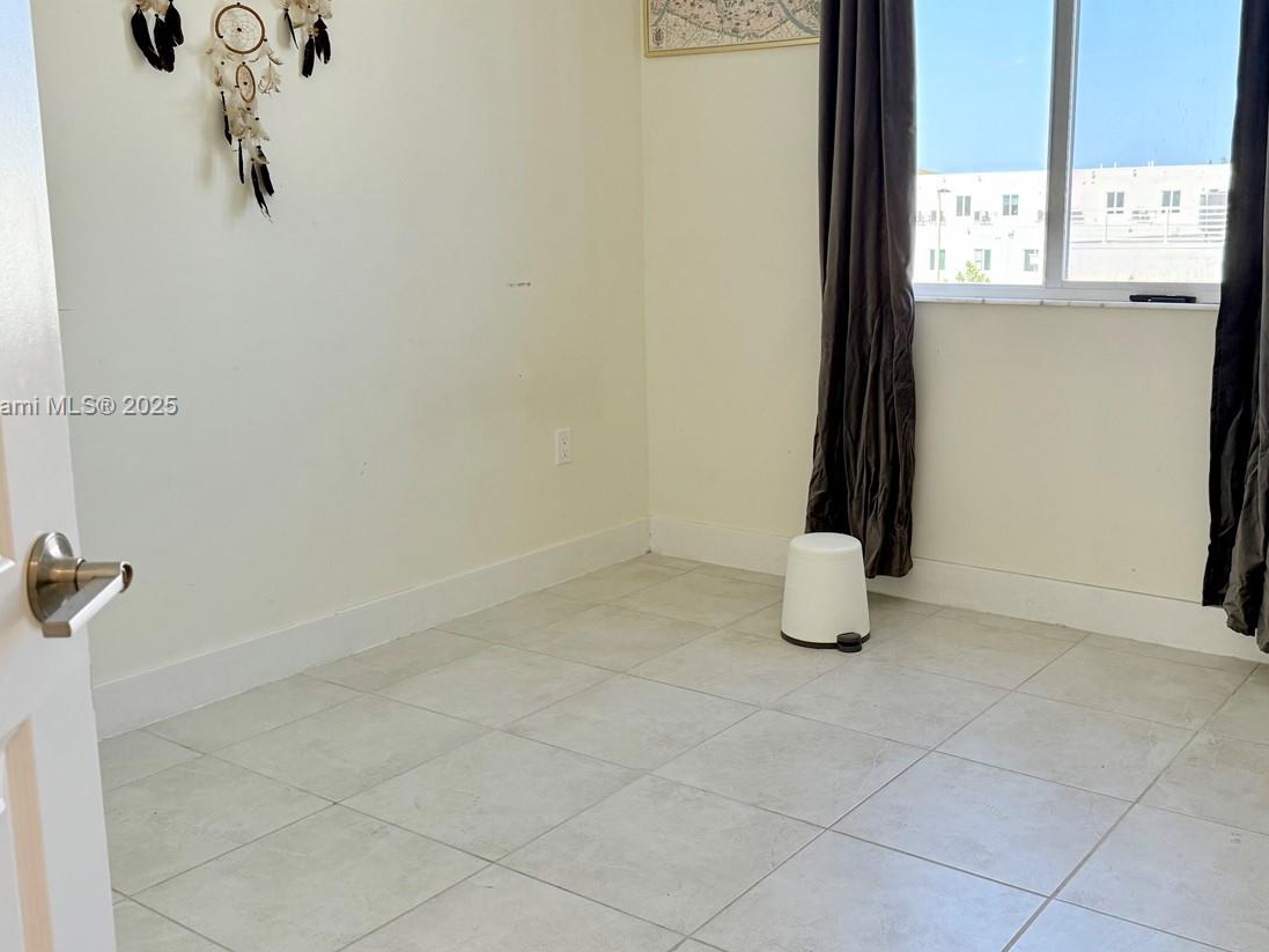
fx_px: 1283
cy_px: 407
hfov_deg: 52.4
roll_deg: +0.8
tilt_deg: -7.7
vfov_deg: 40.6
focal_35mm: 35
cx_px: 732
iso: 125
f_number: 1.78
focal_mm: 6.76
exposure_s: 1/237
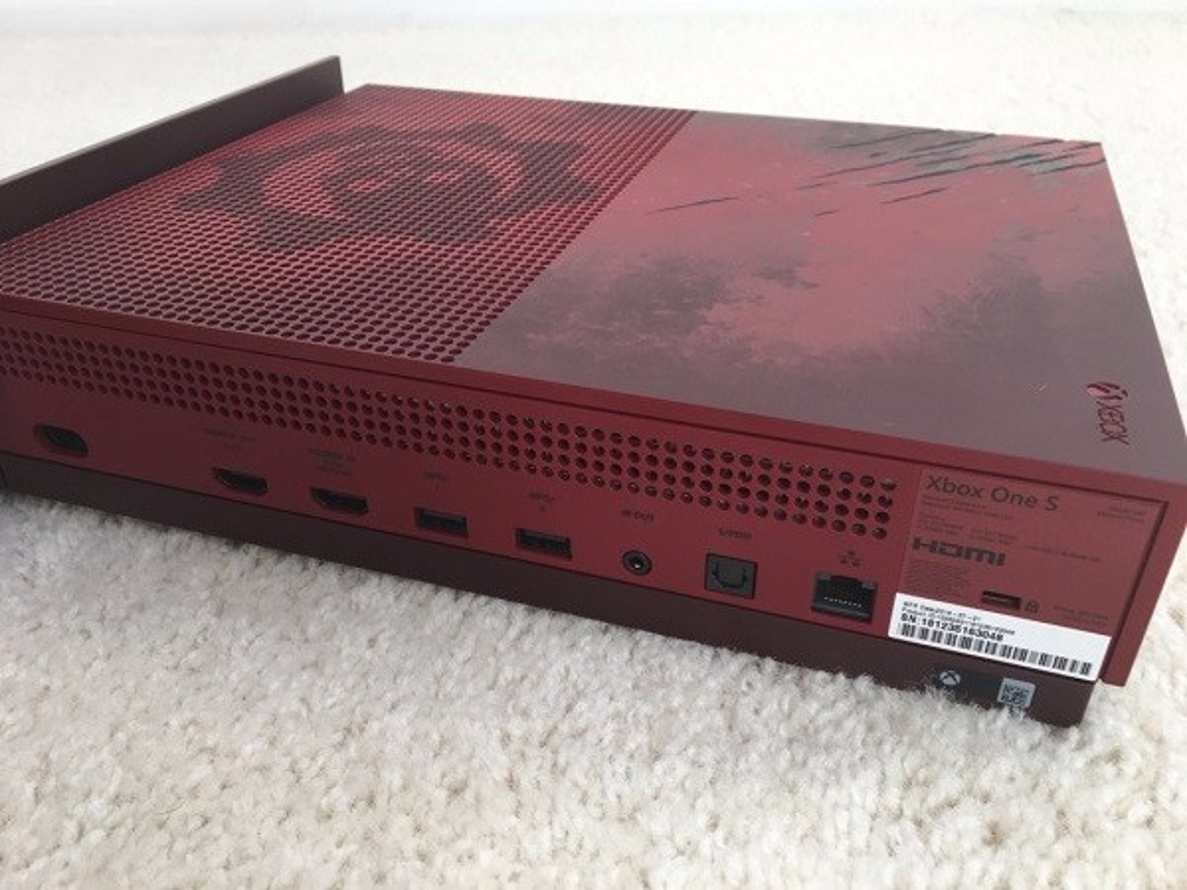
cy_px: 445
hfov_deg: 61.7
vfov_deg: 48.2
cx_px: 594
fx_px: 994
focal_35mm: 29
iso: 32
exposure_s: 1/60
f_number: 2.2
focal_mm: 4.15
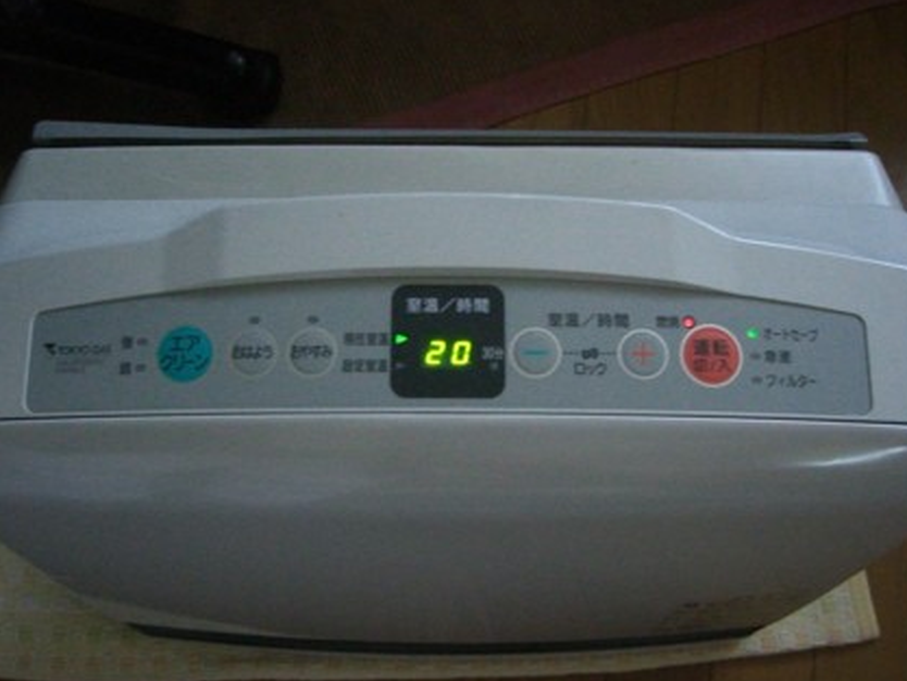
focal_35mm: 41
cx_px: 452
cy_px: 359
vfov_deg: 35.1
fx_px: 1075
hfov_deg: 45.8
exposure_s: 1/40
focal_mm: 7.9
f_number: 2.8
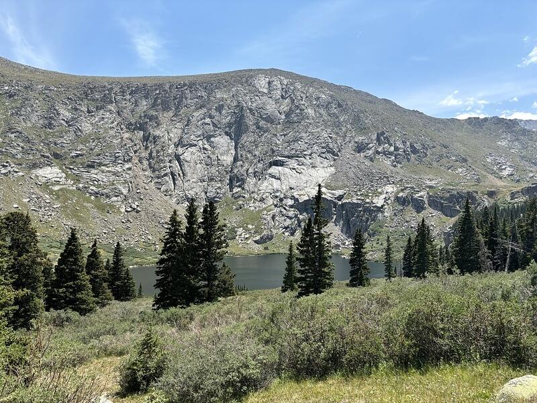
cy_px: 202
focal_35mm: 26
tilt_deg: +2.9
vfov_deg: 53.1
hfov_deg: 67.3
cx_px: 268
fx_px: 403
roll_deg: +0.6
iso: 50
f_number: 1.6
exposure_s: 1/2513
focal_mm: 5.96
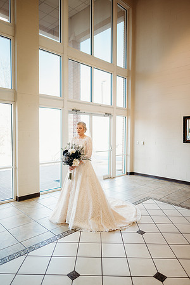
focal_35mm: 24
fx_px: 190
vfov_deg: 73.7
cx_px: 95
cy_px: 142
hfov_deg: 53.1
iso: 320
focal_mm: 24
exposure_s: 1/160
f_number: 1.8
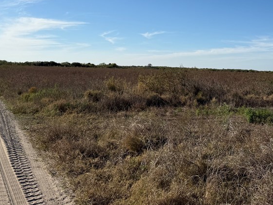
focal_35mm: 44
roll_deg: -1.6
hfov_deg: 42.6
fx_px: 347
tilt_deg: +5.4
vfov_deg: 31.8
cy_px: 34
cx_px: 171
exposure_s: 1/8130
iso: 80
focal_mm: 6.76
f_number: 1.78
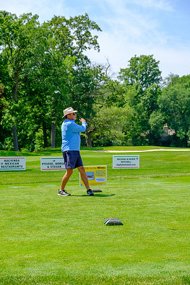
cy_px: 142
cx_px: 95
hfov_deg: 20.3
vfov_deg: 30.1
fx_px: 530
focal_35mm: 67
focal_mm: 44.4
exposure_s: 1/500
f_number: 5
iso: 200
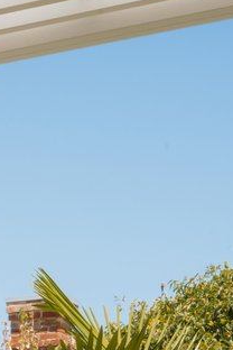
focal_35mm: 154
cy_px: 665
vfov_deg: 12.1
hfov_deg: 8.6
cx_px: -174
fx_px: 1495
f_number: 18
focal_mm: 40
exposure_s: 1/40
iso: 200
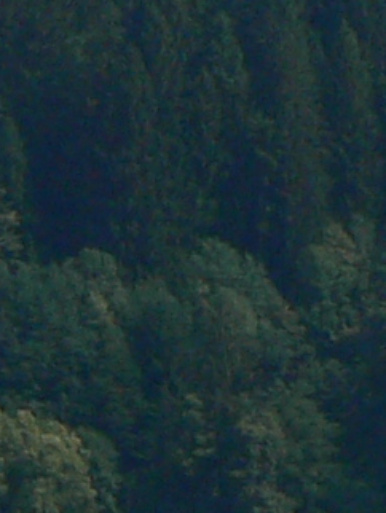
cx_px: 5
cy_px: 416
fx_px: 10082
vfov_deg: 2.9
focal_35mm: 679
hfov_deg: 2.2
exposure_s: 1/400
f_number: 5.6
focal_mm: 14.1
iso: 80
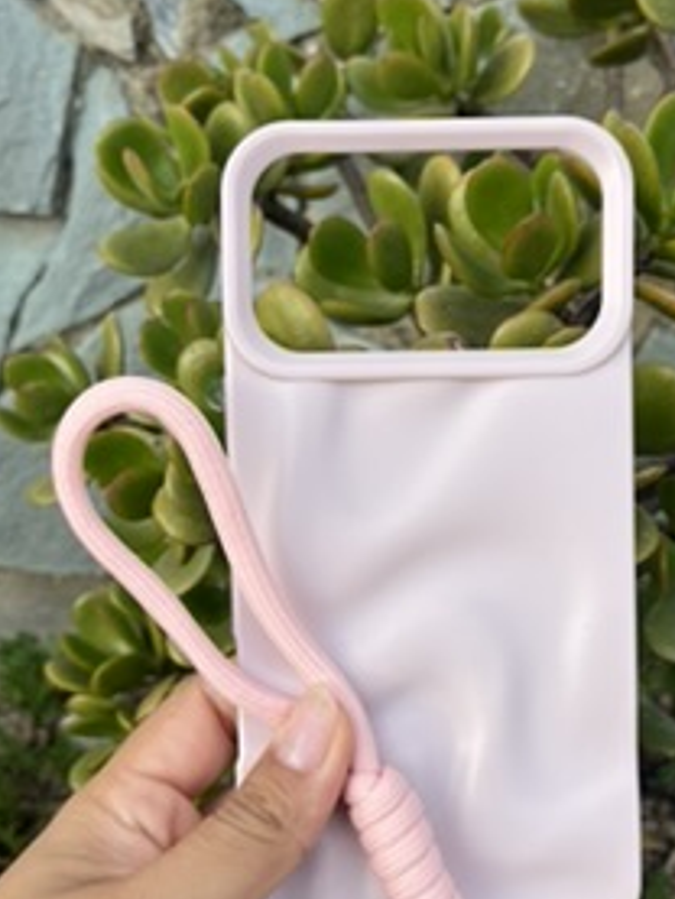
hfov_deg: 32.1
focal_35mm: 45
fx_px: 1169
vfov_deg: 41.8
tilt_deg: -33.4
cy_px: 561
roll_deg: +5.2
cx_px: 412
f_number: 1.6
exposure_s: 1/389
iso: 50
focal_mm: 5.1
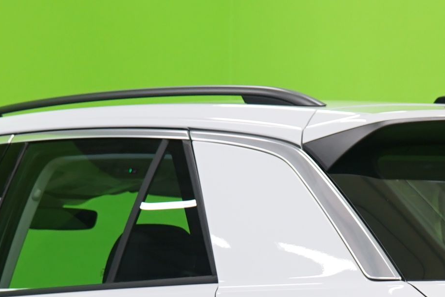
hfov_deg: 10.4
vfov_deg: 6.9
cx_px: 267
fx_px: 2448
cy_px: 396
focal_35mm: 198
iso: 400
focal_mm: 46
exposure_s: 1/8
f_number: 5
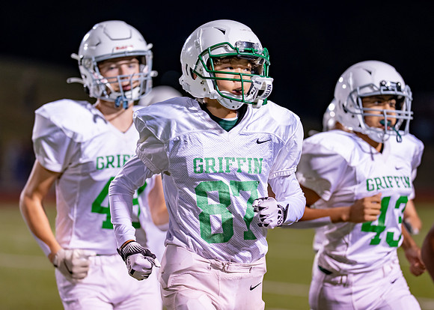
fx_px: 2147
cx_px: 226
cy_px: 163
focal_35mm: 174
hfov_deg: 11.5
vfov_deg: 8.3
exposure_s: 1/500
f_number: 1.8
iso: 500
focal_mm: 135
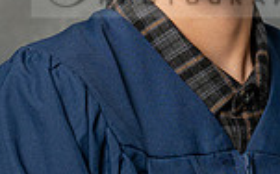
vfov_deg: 3.0
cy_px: 66
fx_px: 3278
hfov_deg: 4.9
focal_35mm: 430
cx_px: 262
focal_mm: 70
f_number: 4.5
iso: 200
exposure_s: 1/200
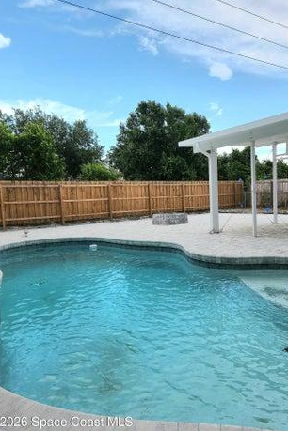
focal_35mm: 25
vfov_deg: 71.5
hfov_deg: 51.2
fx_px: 300
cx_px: 158
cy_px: 217
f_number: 1.8
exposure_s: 1/769
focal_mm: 5.4
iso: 20
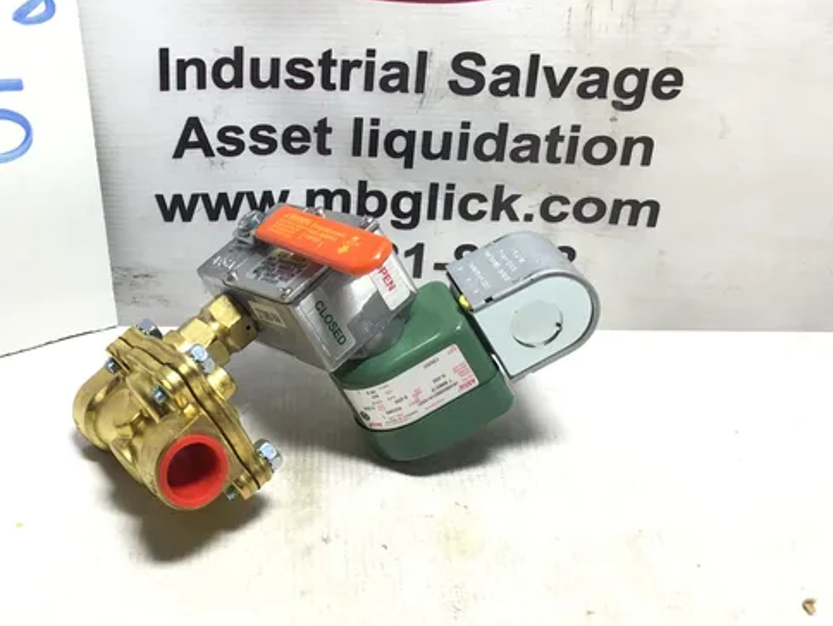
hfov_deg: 38.9
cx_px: 244
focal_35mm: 48
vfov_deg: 30.1
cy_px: 207
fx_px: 1156
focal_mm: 3.3
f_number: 2.4
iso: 40
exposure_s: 1/120
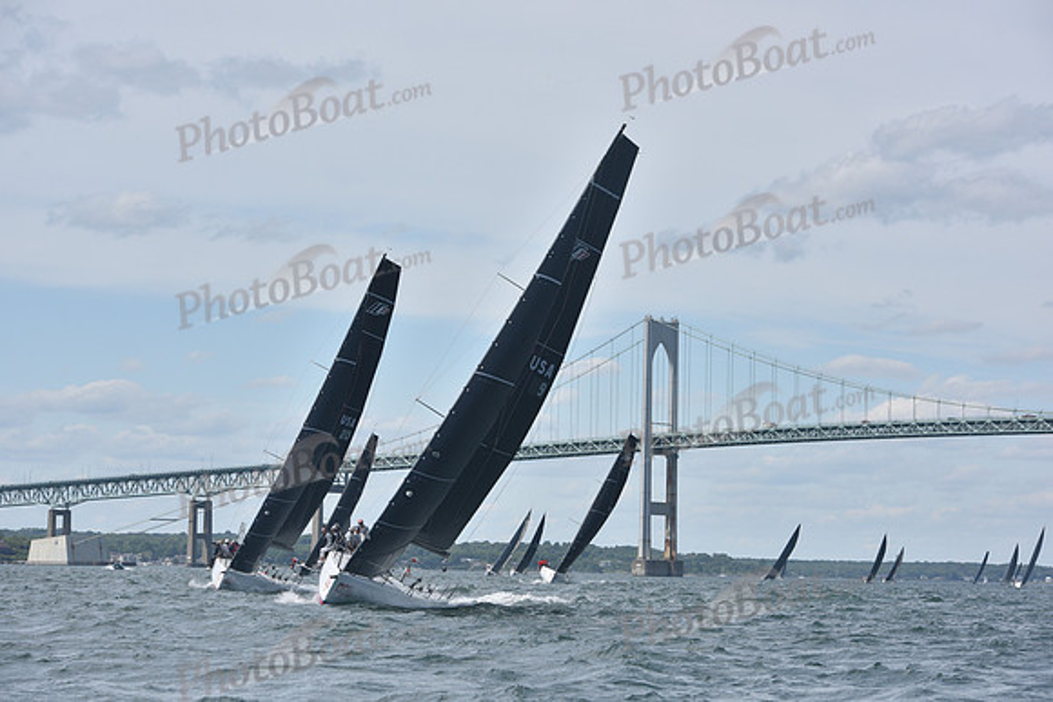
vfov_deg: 13.7
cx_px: 526
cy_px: 351
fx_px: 2926
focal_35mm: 100
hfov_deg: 20.4
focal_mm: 100
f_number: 8
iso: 320
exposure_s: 1/800
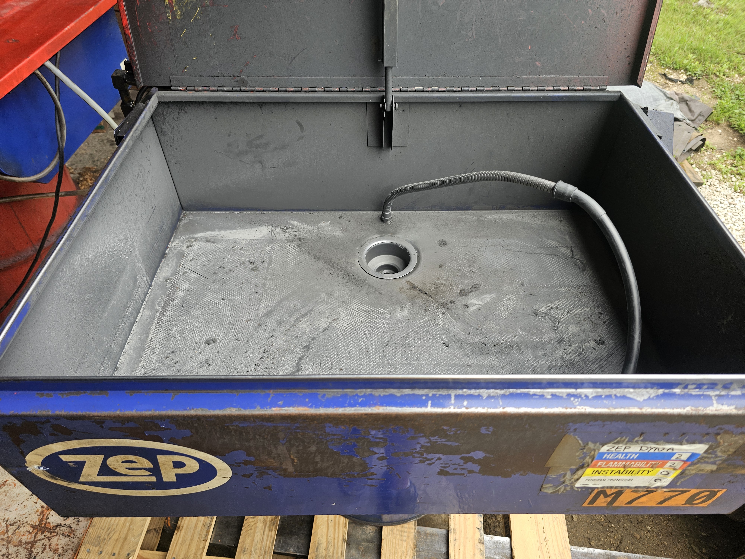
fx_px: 495
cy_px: 280
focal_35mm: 23
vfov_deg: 58.9
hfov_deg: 73.9
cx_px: 372
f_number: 1.7
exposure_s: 1/59
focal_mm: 6.3
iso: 12
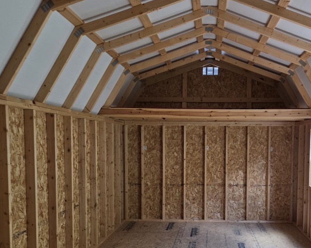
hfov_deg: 50.5
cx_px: 210
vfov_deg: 41.8
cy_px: 161
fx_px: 322
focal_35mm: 35
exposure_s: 1/180
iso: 200
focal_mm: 5.4
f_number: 1.8
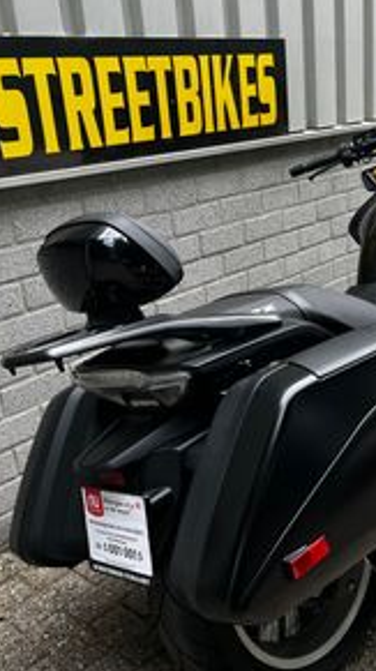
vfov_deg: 51.7
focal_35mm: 39
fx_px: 693
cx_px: 307
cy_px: 334
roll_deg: +2.0
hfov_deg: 29.6
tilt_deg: -21.7
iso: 40
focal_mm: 5.1
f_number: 1.6
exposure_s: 1/155
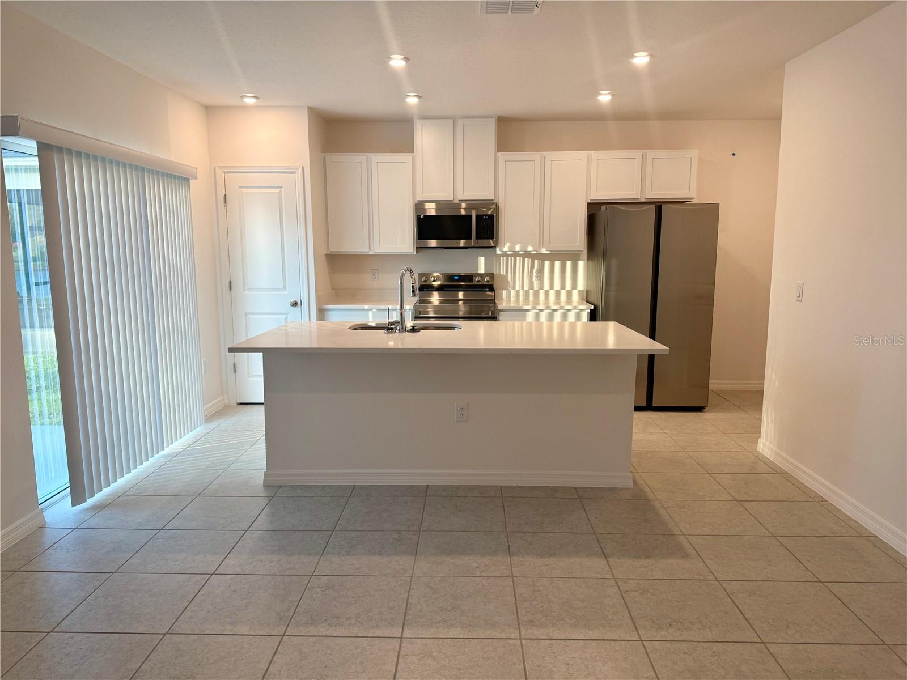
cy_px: 340
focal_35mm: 24
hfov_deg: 71.6
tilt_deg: -8.3
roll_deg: -0.1
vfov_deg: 56.8
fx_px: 629
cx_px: 454
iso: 125
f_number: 1.78
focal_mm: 6.76
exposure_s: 1/120
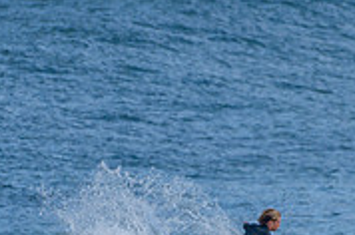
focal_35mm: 1999
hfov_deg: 1.0
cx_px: 267
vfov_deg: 0.7
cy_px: 286
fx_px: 19677
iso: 200
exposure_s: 1/1250
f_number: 5.6
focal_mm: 500
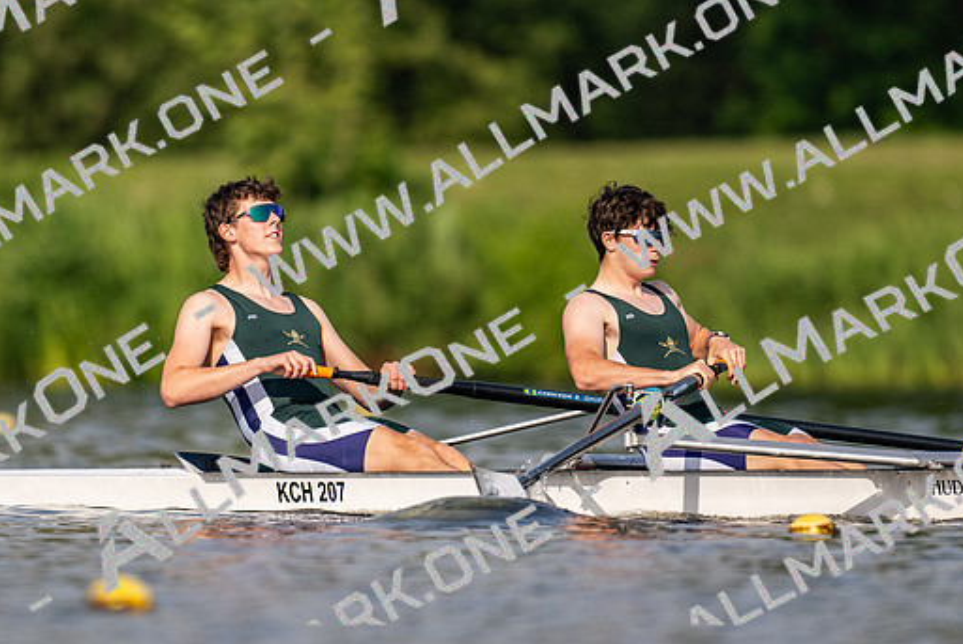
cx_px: 480
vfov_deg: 1.3
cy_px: 302
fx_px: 27299
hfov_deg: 2.0
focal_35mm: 1020
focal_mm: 600
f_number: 4
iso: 250
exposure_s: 1/2500
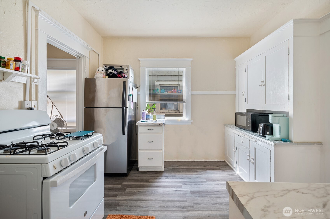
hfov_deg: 95.0
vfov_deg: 72.0
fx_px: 151
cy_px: 110
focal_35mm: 16
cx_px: 165
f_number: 10
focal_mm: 16.5
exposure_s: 1/5
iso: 200
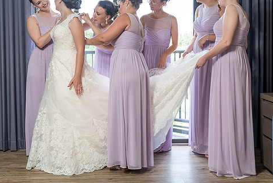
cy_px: 63
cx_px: 132
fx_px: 395
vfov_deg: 25.9
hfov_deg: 38.2
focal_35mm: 52
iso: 1000
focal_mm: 36
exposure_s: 1/200
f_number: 5.6
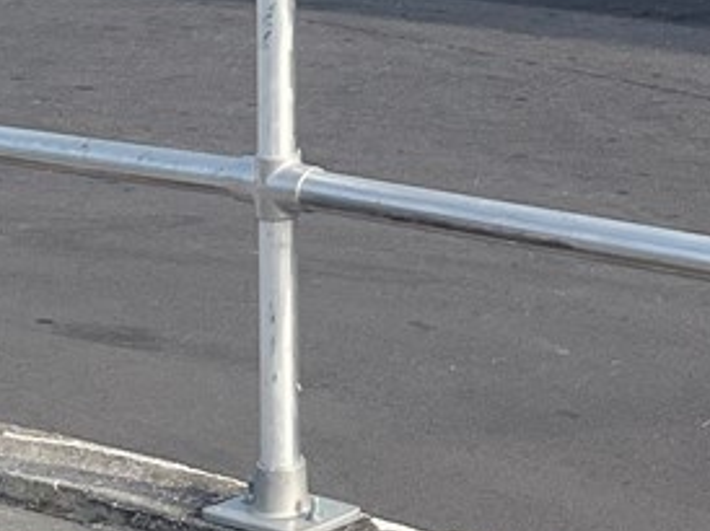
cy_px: -492
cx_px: 757
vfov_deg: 9.2
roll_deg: +1.3
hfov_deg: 12.8
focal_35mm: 152
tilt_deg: -3.0
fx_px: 3115
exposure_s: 1/2410
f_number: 1.6
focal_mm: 5.1
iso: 50
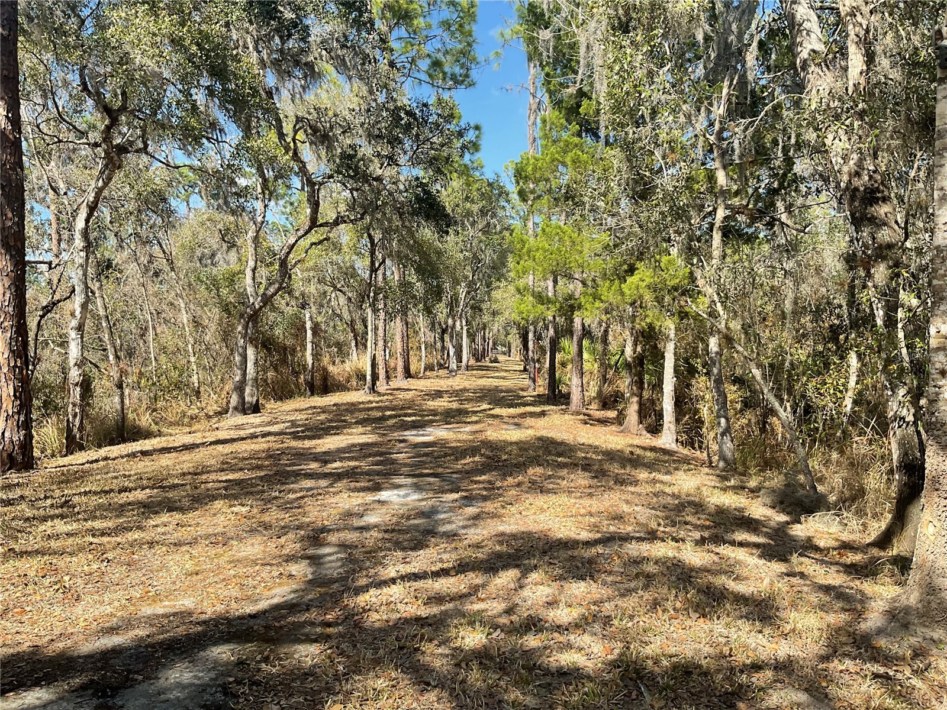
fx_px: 793
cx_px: 474
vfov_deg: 48.2
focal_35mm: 29
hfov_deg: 61.7
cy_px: 355
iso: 16
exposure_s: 1/719
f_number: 1.8
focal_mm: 3
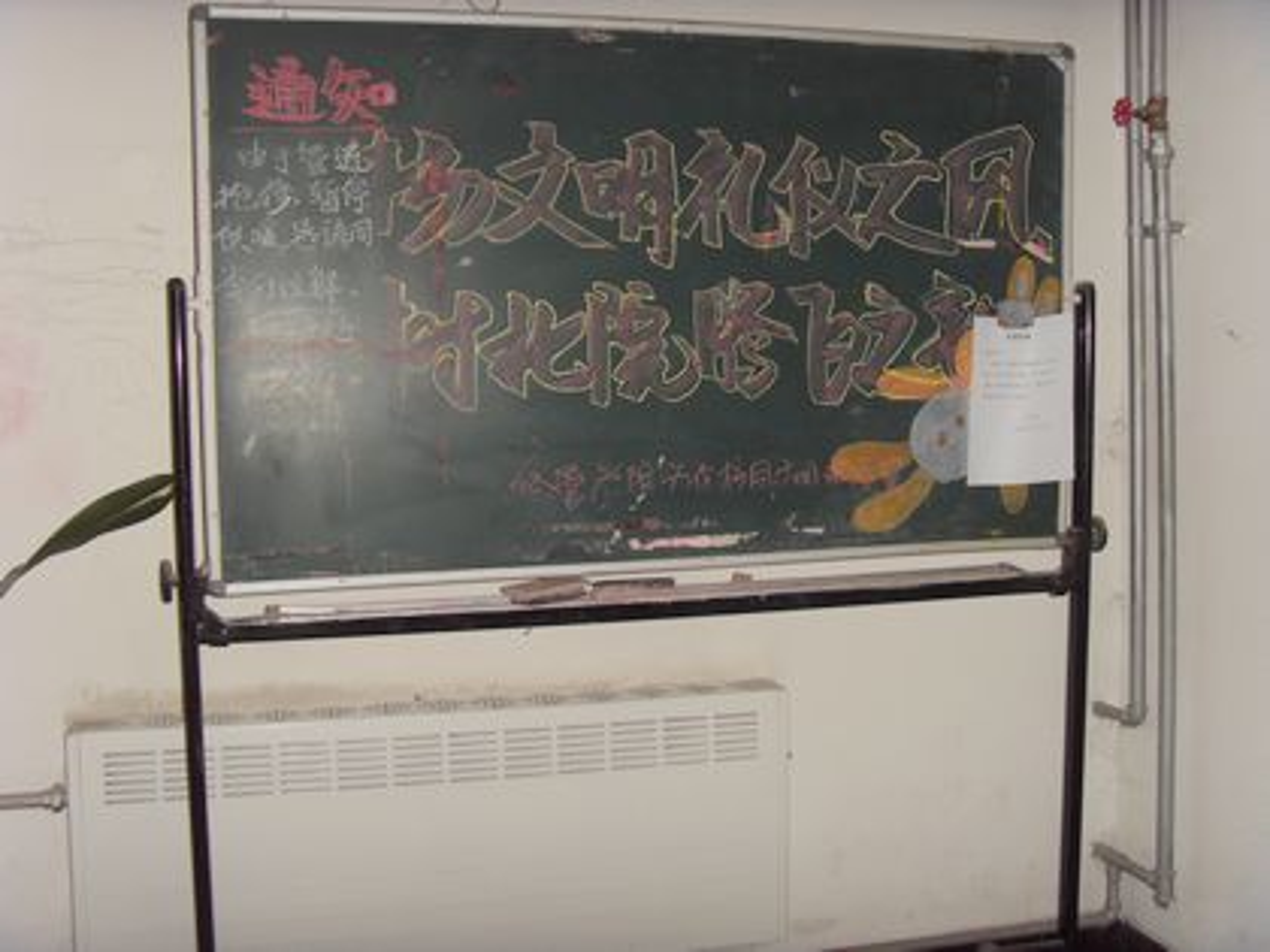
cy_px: 476
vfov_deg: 36.8
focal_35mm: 39
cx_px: 635
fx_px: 1431
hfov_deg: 47.9
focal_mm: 6.6
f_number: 3.5
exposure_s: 1/45
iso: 120
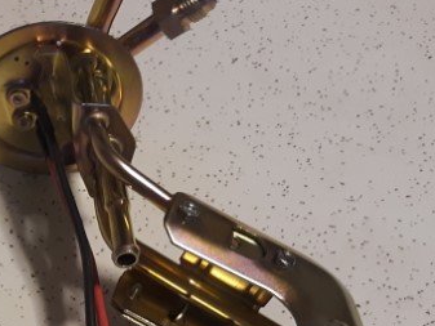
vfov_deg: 16.8
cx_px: -37
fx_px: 1069
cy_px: 360
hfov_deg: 21.8
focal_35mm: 85
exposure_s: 1/40
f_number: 1.7
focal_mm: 3.7
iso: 125
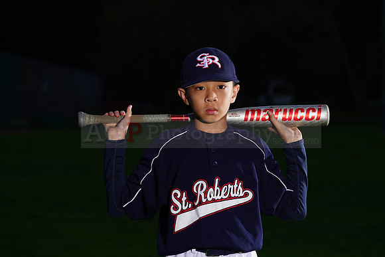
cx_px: 192
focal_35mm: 185
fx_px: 1979
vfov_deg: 7.4
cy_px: 128
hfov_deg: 11.1
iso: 320
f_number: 9
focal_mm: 185
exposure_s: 1/160
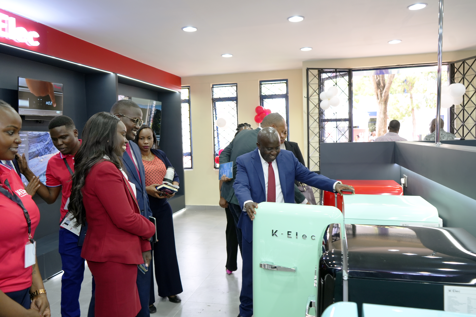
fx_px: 370
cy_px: 158
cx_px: 238
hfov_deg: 65.5
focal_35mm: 28
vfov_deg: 46.4
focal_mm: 28
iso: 320
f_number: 4
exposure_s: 1/60
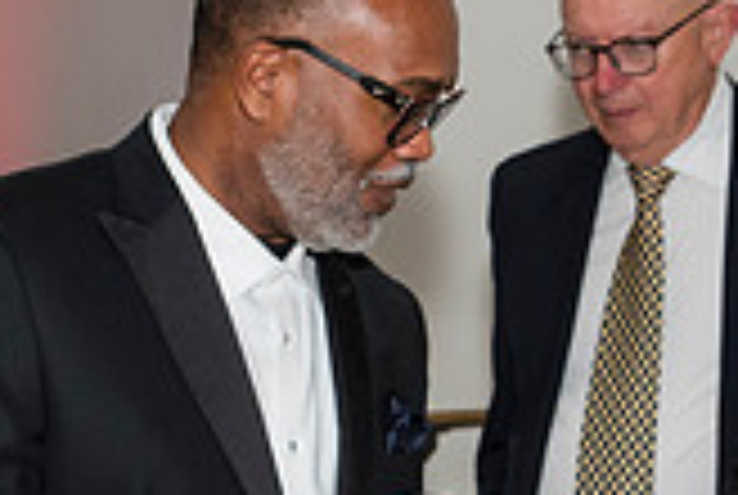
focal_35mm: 180
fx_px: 3697
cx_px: -368
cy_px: 707
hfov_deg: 11.0
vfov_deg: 7.5
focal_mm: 38
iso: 800
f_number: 5
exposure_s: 1/125
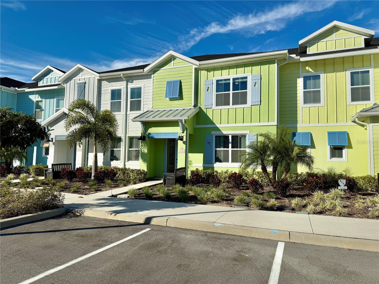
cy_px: 142
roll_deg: -0.4
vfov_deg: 56.8
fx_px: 263
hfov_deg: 71.6
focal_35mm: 24
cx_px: 190
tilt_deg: +4.7
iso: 80
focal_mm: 6.76
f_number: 1.78
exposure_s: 1/11905
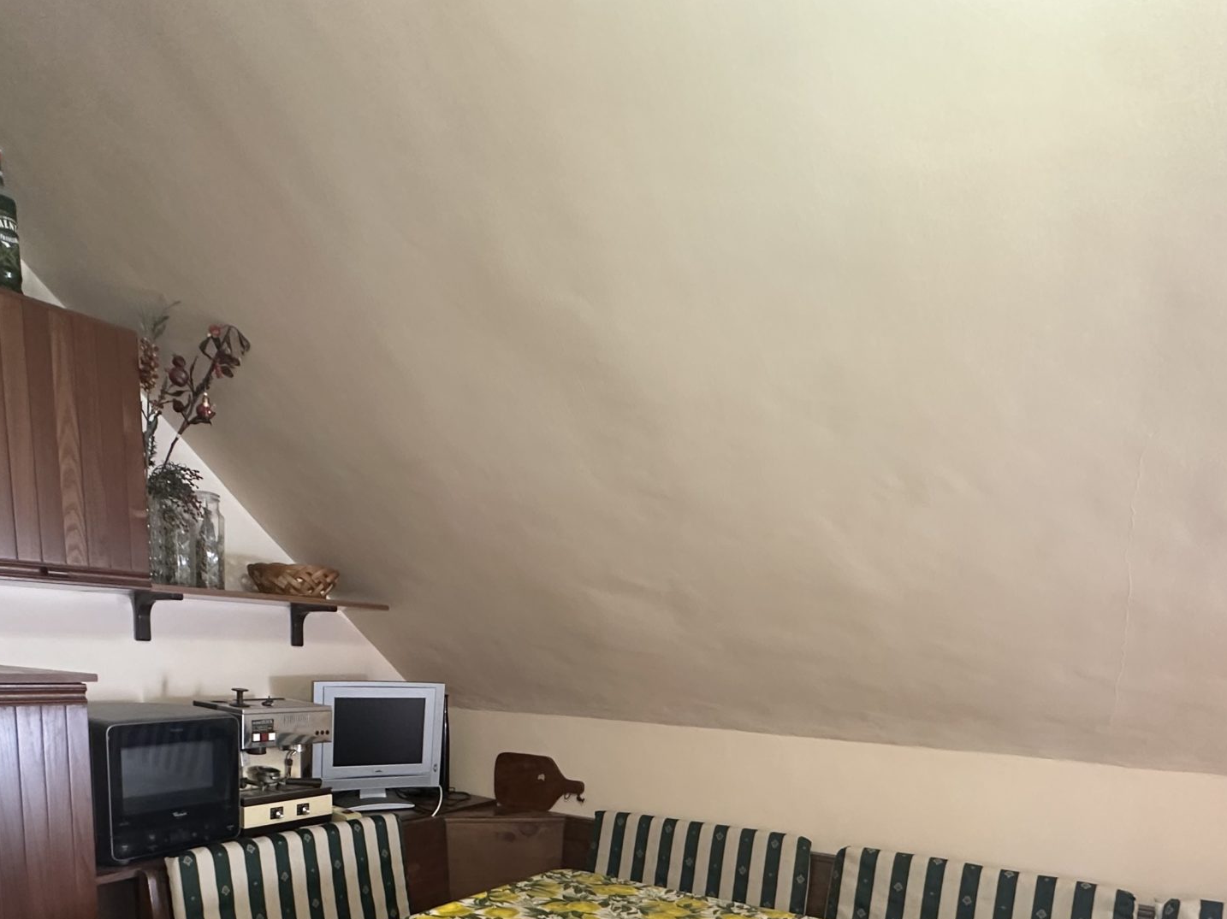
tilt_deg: -9.9
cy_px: 802
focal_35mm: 25
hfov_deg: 69.4
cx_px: 608
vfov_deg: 49.7
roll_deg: -2.6
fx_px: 886
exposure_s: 1/50
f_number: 2.2
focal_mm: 2.22
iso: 320
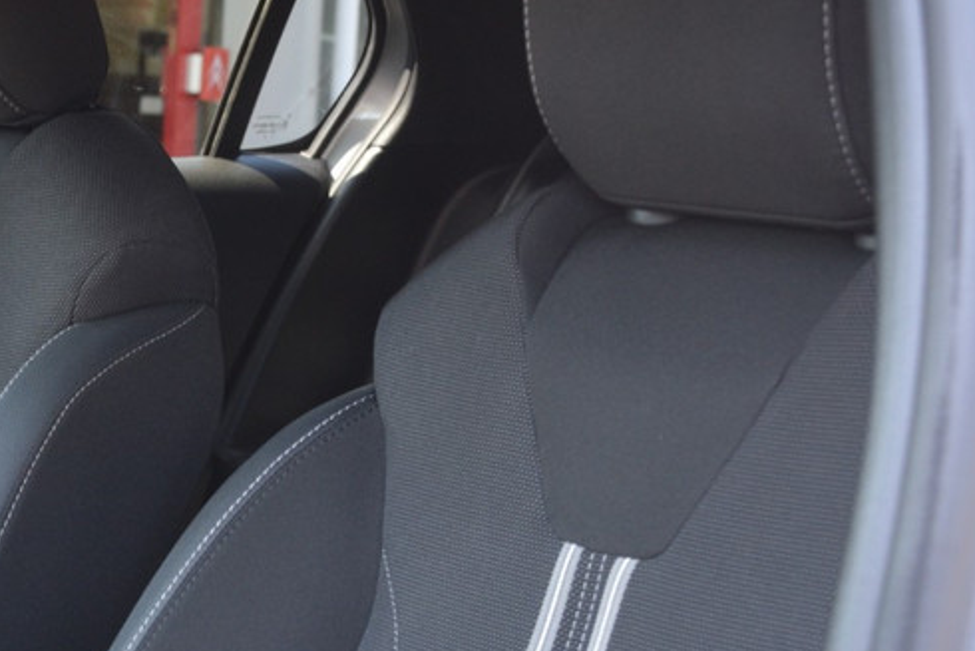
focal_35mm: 94
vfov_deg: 14.5
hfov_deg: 20.8
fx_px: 2546
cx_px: -38
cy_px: 469
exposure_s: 1/100
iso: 400
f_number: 5
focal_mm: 30
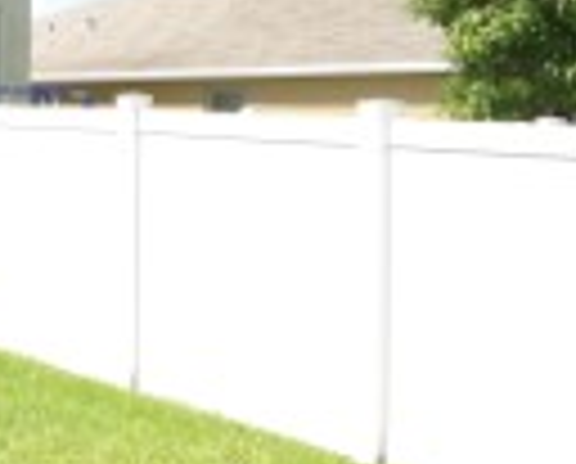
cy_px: 50
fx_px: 1350
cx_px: -1035
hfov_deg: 12.6
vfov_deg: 19.2
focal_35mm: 79
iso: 200
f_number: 9.5
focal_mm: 10
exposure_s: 1/350
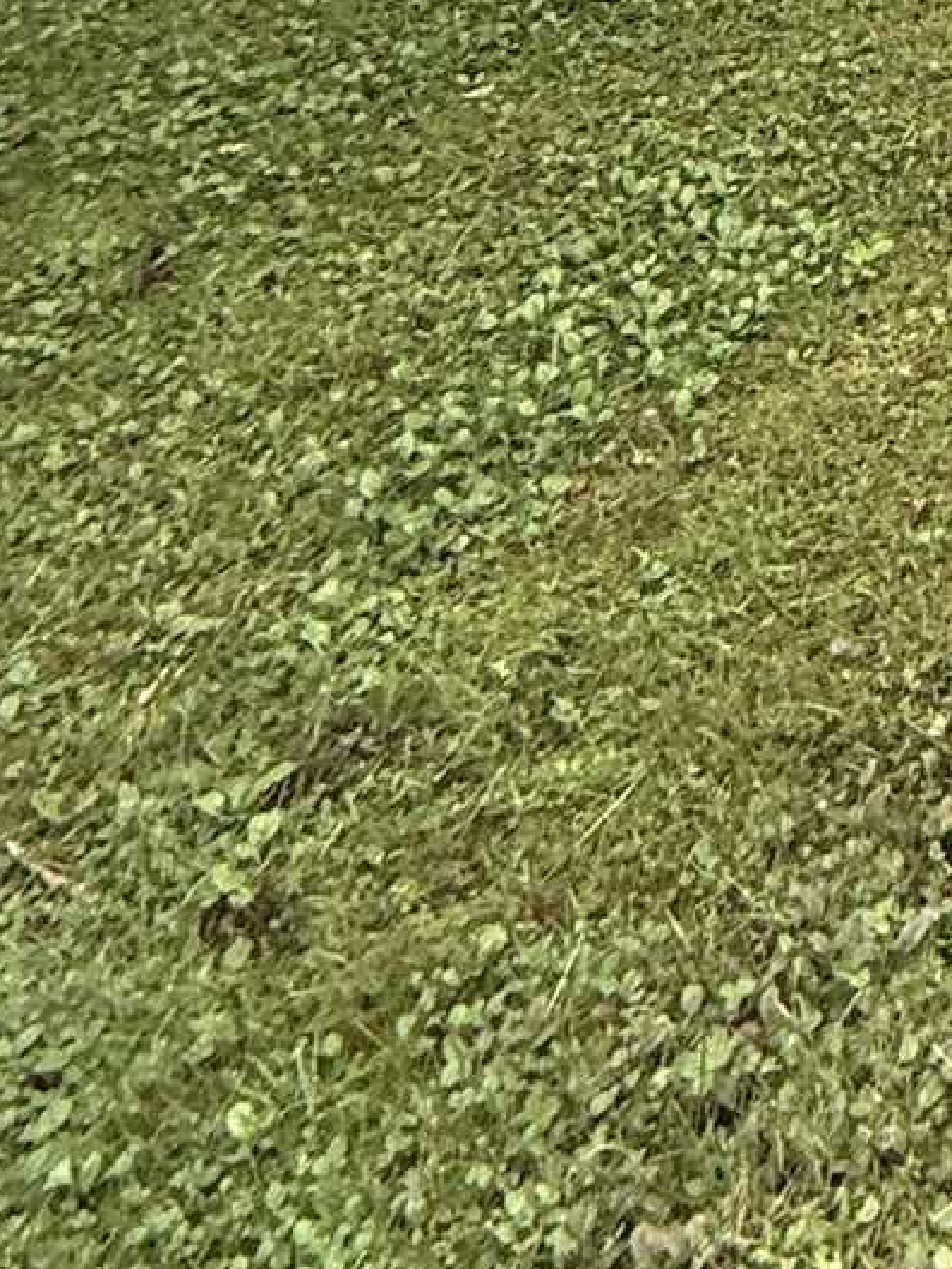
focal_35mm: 61
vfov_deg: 18.1
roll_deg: -0.4
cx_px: 1942
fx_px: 2236
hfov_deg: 17.1
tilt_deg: +4.7
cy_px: -1382
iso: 64
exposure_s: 1/124
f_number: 2.2
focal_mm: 2.22
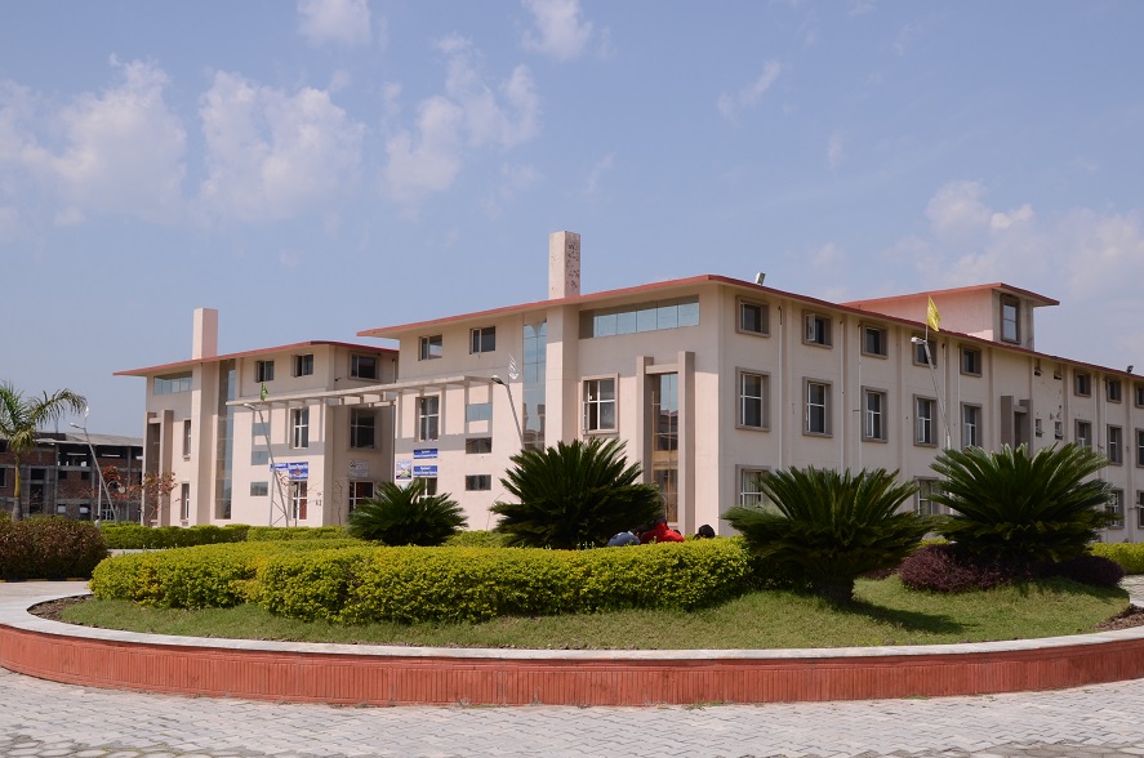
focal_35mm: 40
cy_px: 417
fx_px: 1269
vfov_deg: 33.3
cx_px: 626
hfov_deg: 48.5
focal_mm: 24
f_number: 10
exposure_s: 1/160
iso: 100
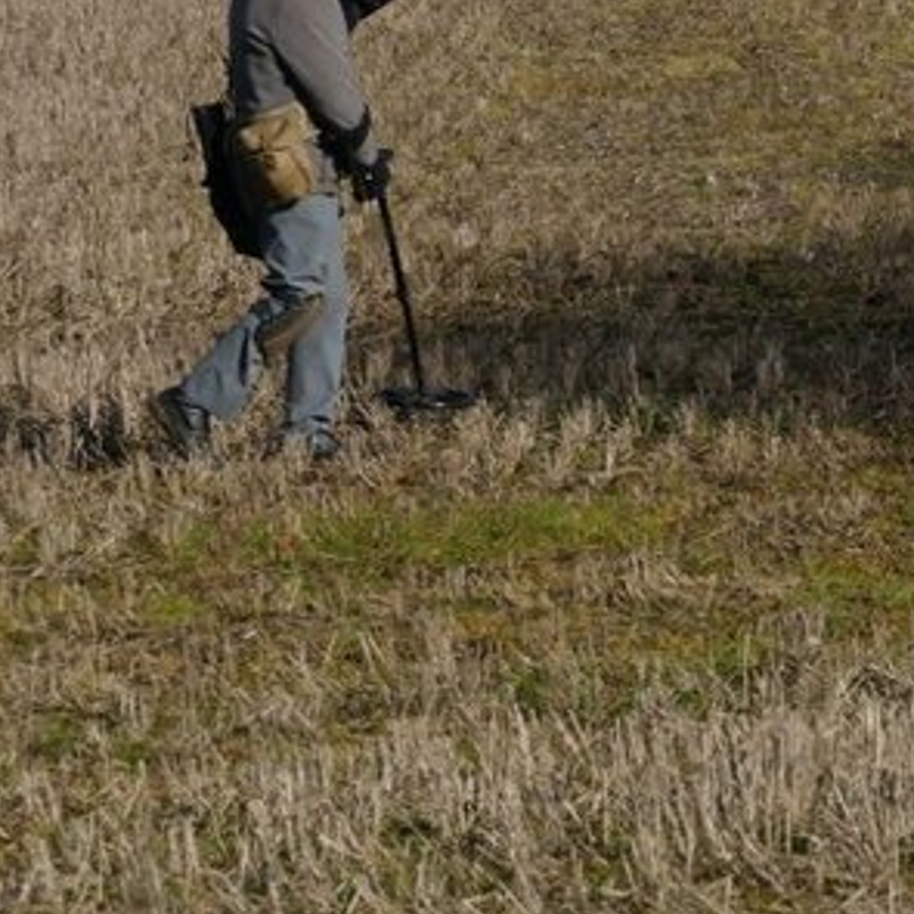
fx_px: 13234
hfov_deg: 4.0
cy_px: 36
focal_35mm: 443
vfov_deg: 4.0
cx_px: 871
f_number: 4.5
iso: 125
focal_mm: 56.08
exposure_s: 1/1600
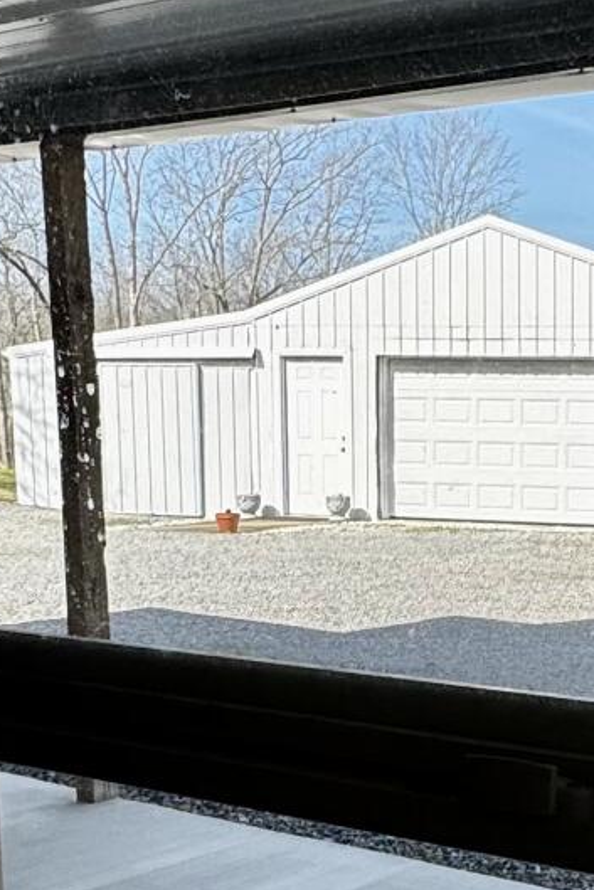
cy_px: 616
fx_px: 1360
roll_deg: -1.3
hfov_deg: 22.1
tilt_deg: -7.7
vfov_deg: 35.8
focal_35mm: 55
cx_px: 779
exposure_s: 1/1160
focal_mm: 2.22
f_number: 2.2
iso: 40
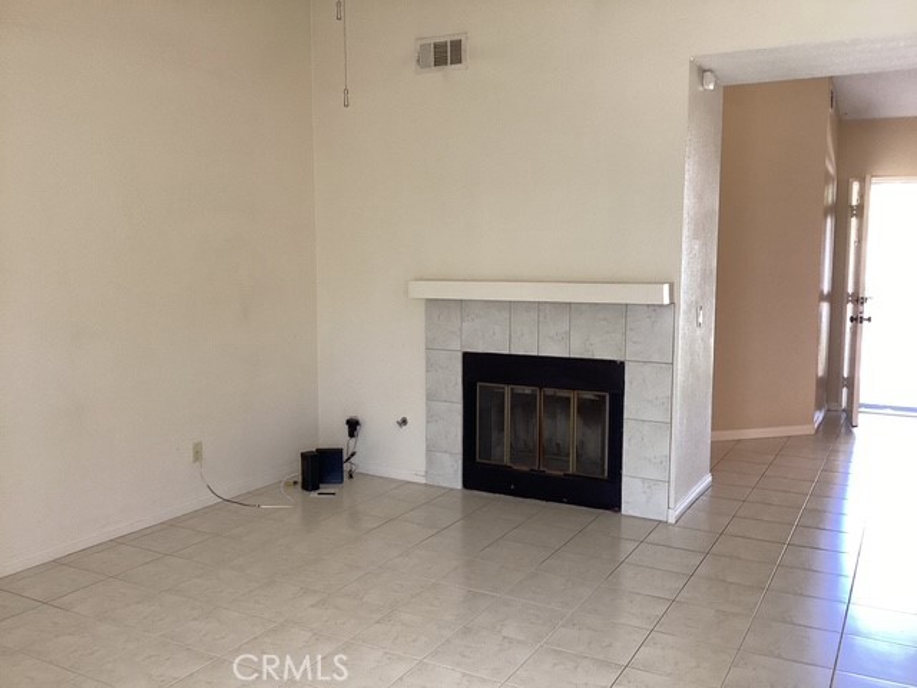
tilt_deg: -9.1
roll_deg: +0.3
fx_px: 821
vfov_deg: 45.4
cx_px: 458
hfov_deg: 58.4
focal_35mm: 31
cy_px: 344
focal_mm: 3.3
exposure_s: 1/60
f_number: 2.4
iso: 200
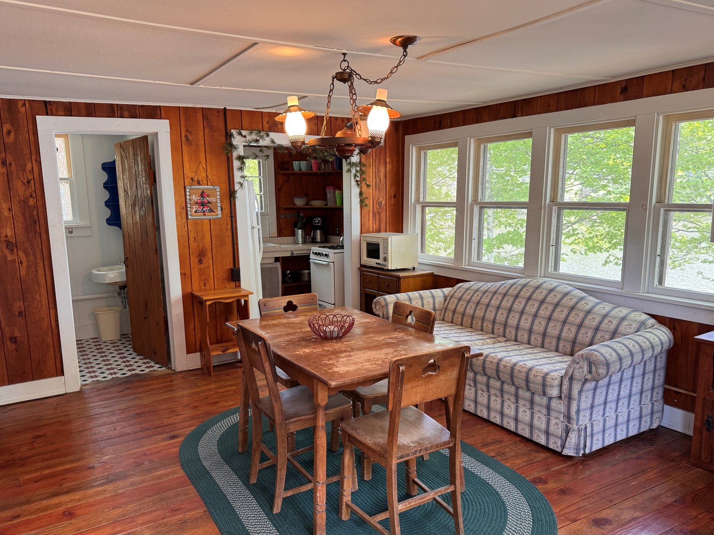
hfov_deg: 65.3
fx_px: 557
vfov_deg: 51.3
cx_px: 366
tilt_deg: -10.5
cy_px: 289
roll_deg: +0.6
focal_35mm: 27
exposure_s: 1/60
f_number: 1.78
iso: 160
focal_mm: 6.76
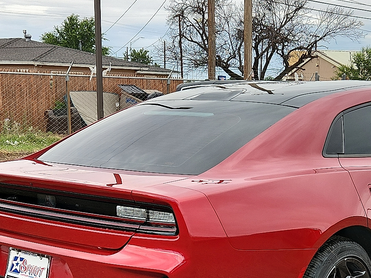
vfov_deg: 33.7
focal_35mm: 41
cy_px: 235
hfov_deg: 45.1
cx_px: 248
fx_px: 439
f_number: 1.8
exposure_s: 1/833
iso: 50
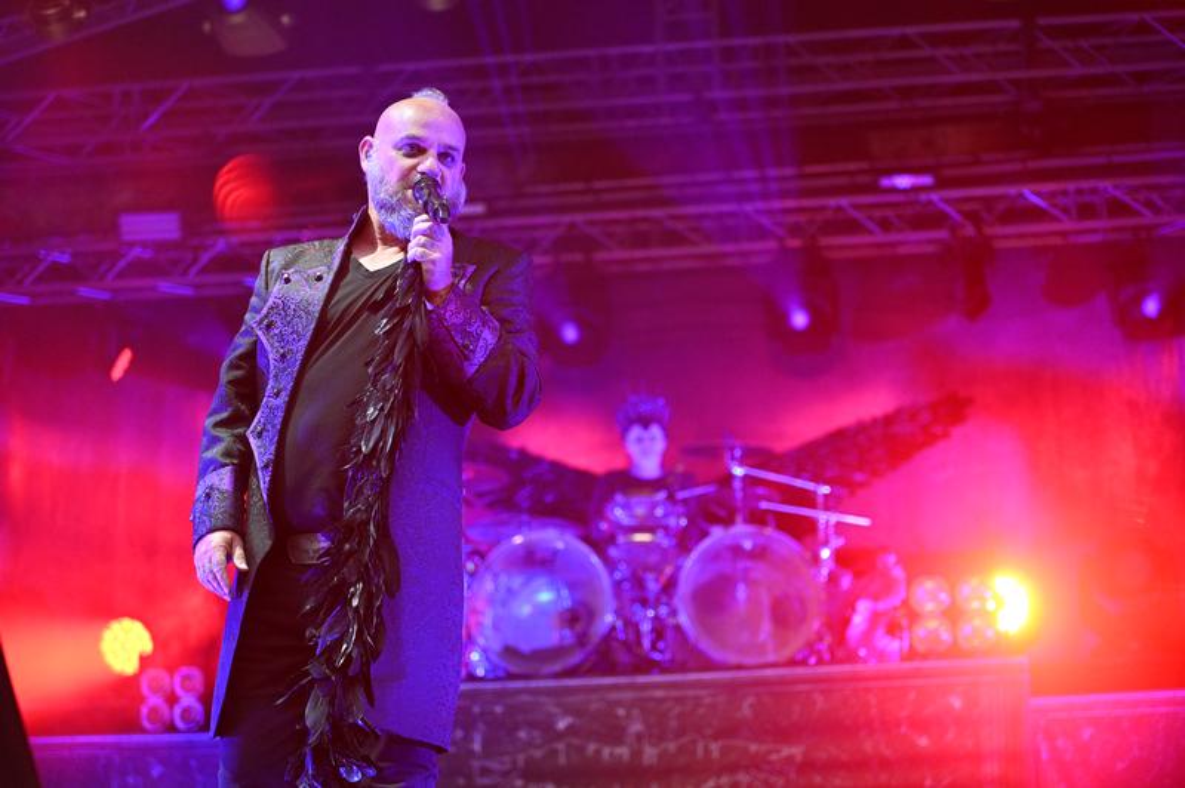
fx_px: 2302
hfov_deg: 28.9
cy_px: 394
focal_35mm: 70
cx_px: 592
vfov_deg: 19.4
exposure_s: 1/800
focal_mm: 70
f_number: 2.8
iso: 5000
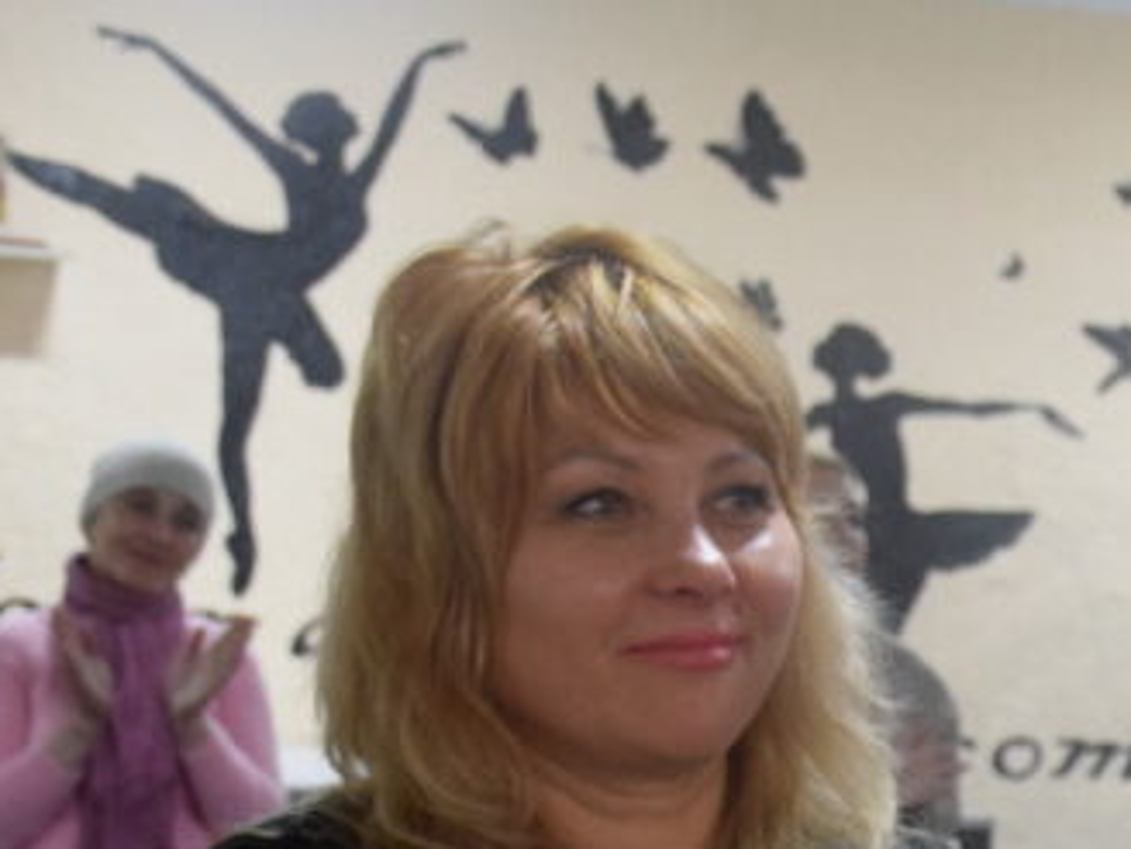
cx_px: 1531
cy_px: 958
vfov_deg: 12.0
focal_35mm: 122
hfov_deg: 15.3
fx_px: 3970
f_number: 4
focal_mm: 27
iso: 3200
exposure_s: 1/100
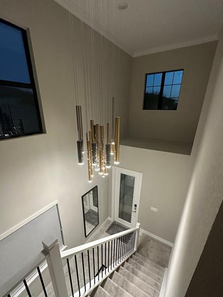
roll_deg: +0.1
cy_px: 163
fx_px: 137
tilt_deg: -21.4
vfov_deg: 94.2
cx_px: 106
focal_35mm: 16
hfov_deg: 78.0
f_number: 2.2
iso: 640
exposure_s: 1/60
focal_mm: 2.22
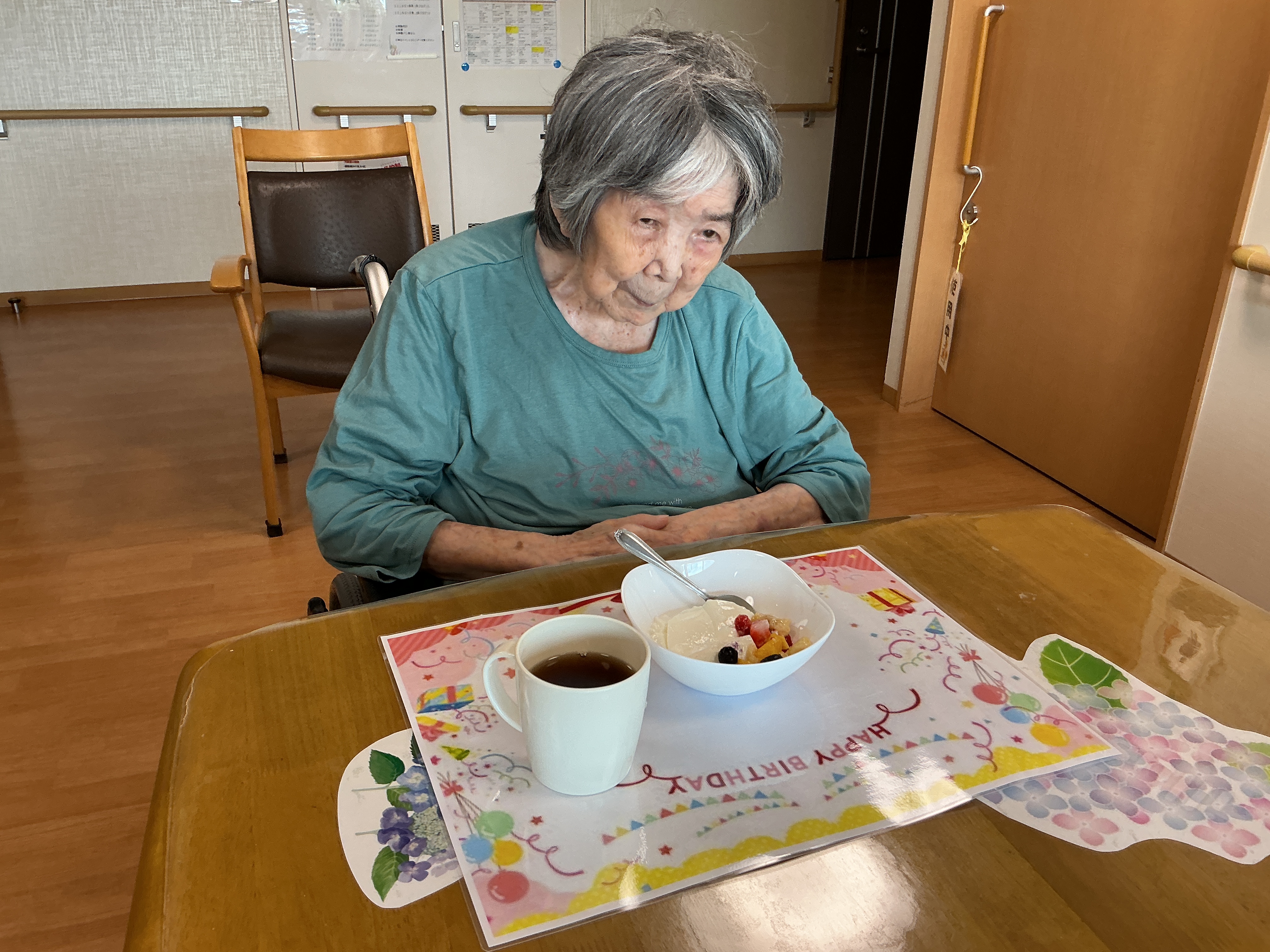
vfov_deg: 48.2
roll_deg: -1.6
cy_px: 476
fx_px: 1064
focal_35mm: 29
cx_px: 635
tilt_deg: -24.3
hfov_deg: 61.7
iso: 50
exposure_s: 1/120
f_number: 1.8
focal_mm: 3
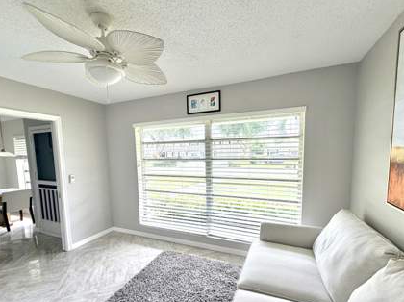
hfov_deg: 94.6
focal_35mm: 16
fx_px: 187
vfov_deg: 77.6
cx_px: 206
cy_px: 171
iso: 40
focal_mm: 2.22
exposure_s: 1/144
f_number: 2.2
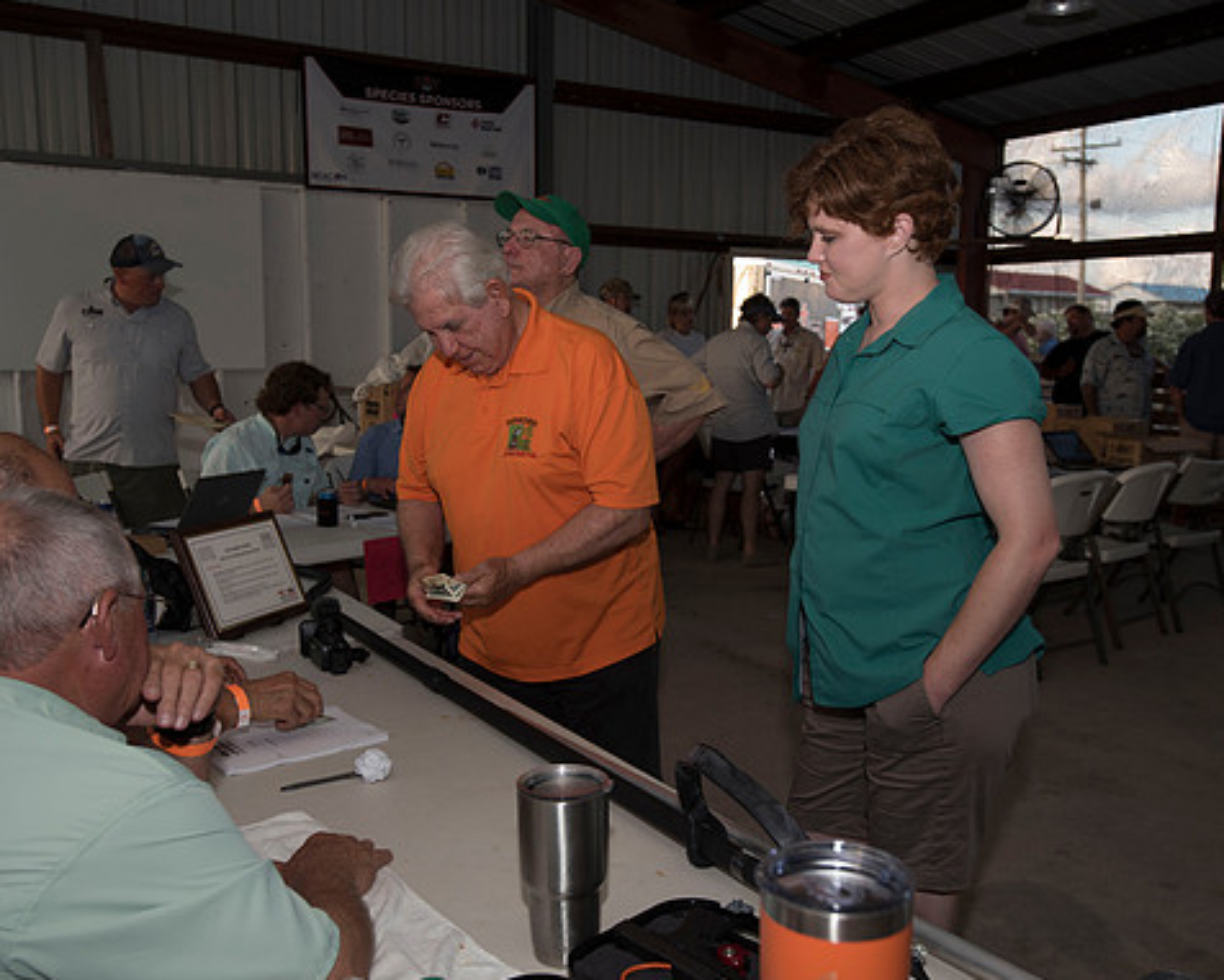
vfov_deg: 45.8
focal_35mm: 32
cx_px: 599
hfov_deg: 55.6
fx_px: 1159
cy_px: 493
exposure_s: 1/100
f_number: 5
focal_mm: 28
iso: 500
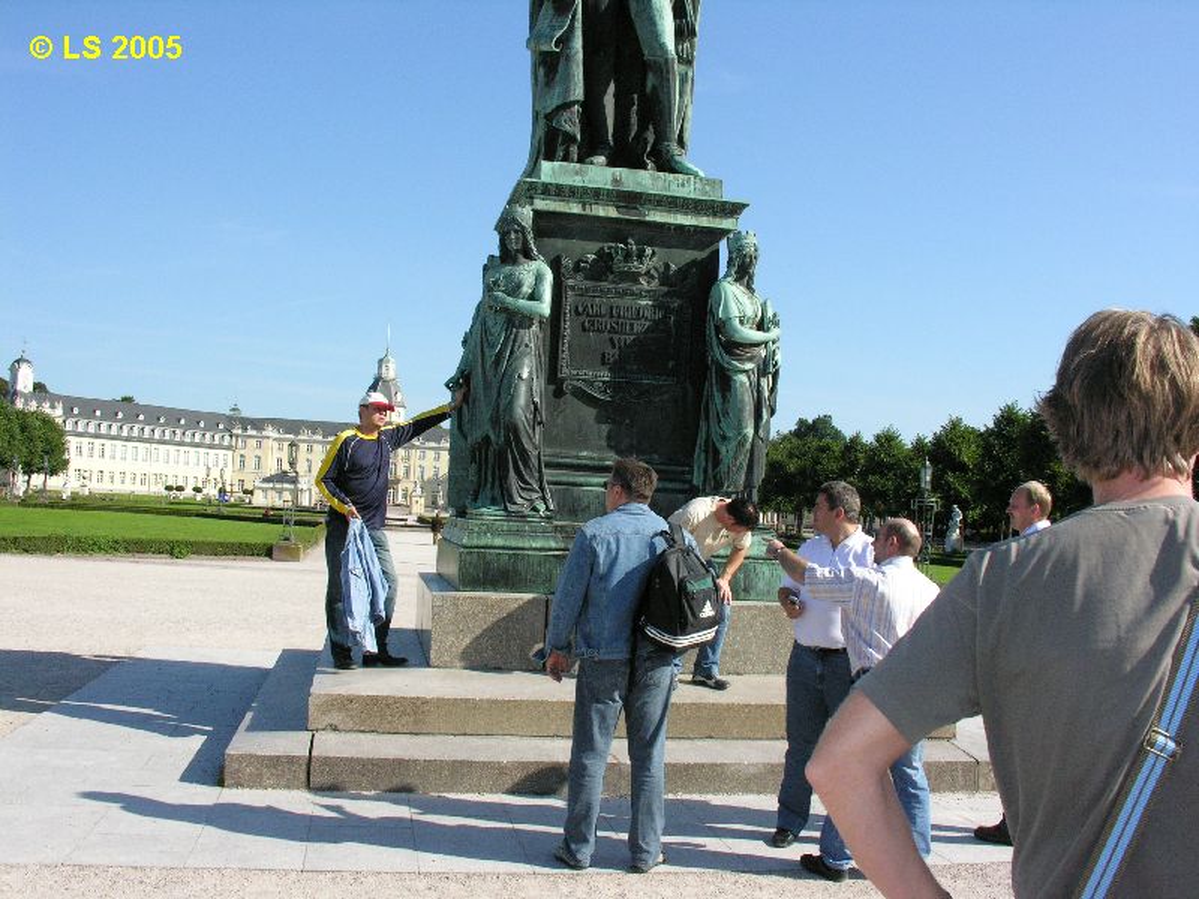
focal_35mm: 35
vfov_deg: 40.7
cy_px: 450
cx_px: 600
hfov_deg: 52.6
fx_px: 1212
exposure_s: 1/396
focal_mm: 8.9
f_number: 8
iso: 200
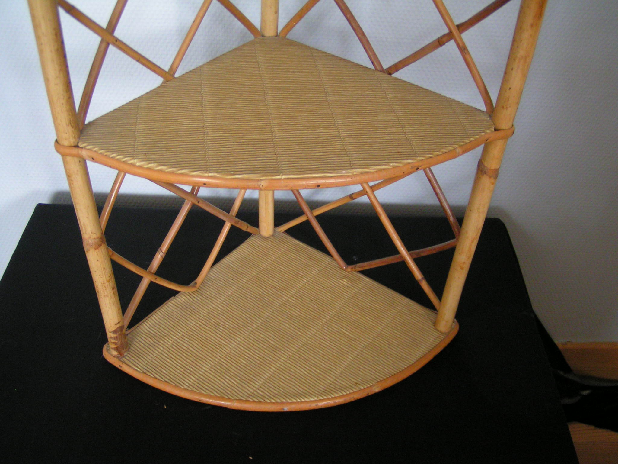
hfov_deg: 49.0
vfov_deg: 37.7
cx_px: 309
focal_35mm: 38
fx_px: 678
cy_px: 232
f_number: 2.8
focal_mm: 5.8
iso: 200
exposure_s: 1/25
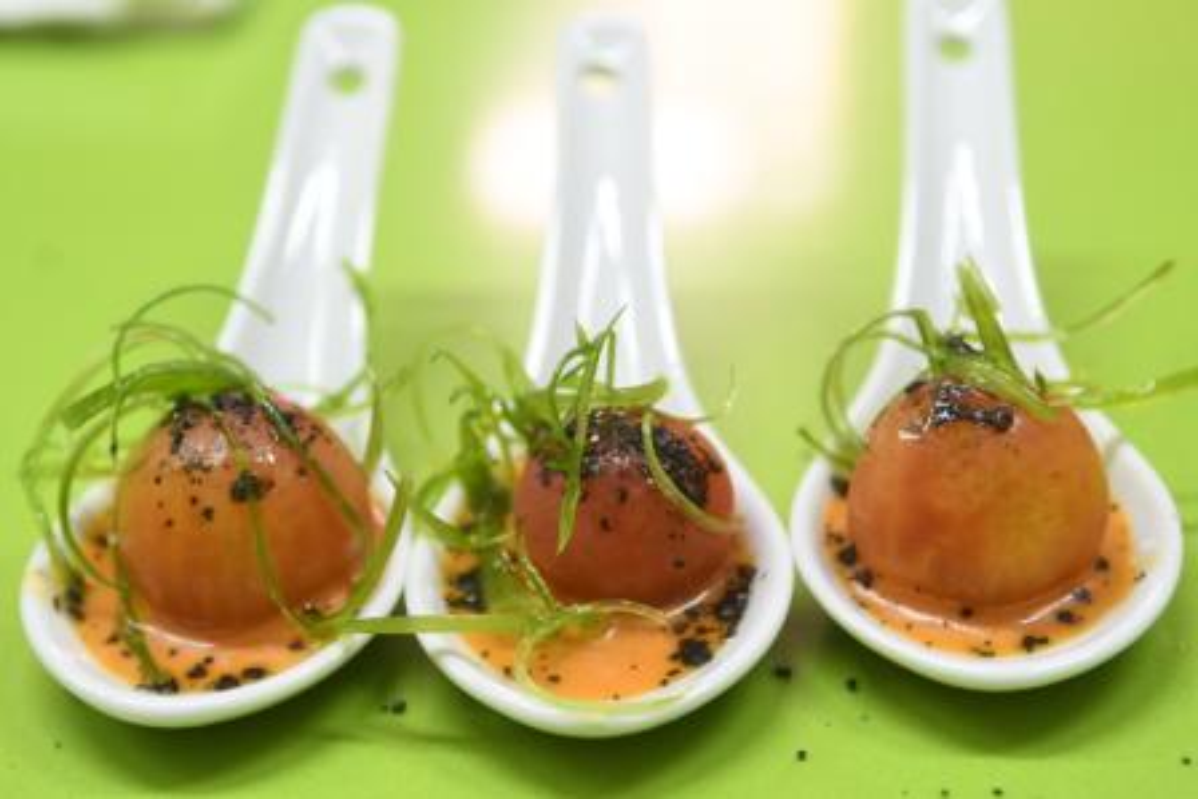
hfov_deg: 27.0
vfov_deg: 18.2
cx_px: 599
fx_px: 2496
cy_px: 400
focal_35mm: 75
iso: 1000
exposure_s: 1/100
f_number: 4
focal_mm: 50
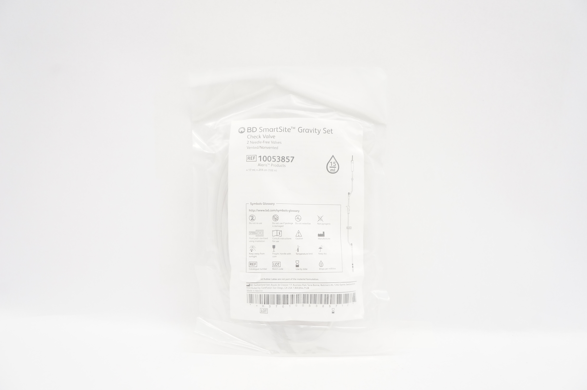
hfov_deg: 67.4
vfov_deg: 47.8
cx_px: 294
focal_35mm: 27
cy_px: 195
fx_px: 440
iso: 800
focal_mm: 18
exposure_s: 1/60
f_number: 7.1
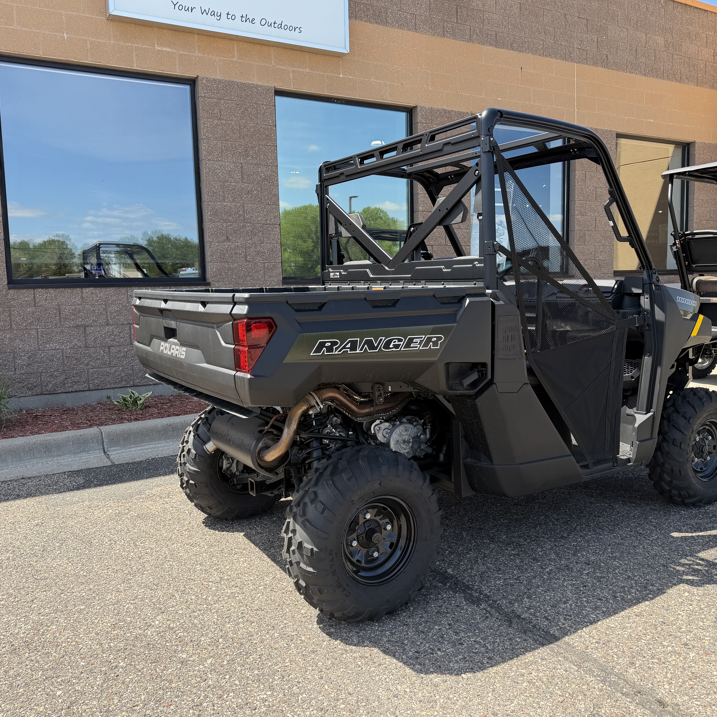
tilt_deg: -7.3
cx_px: 360
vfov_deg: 55.6
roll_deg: +1.3
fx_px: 680
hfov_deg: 55.6
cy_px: 358
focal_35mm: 29
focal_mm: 6.76
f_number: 1.78
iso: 80
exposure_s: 1/1156
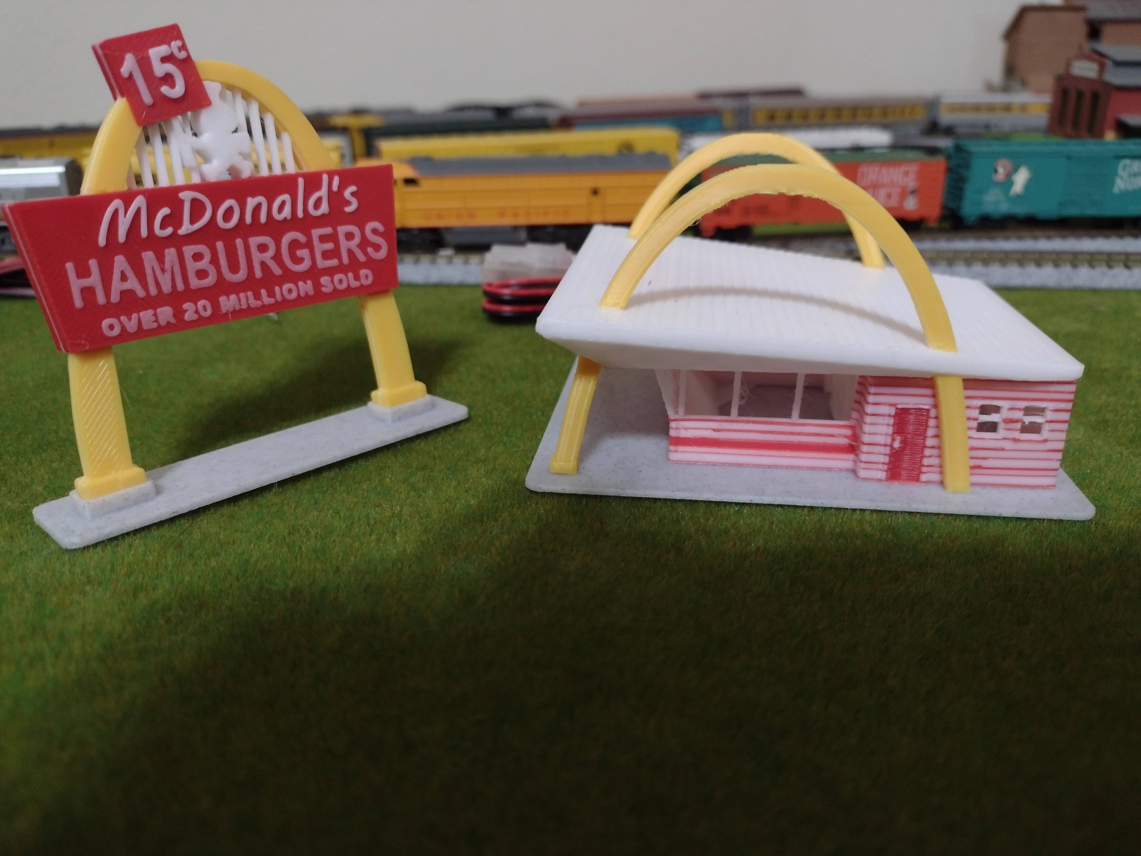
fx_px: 890
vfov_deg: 51.4
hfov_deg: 65.3
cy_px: 428
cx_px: 570
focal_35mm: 27
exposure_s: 1/24
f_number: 1.7
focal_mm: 4.71
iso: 847
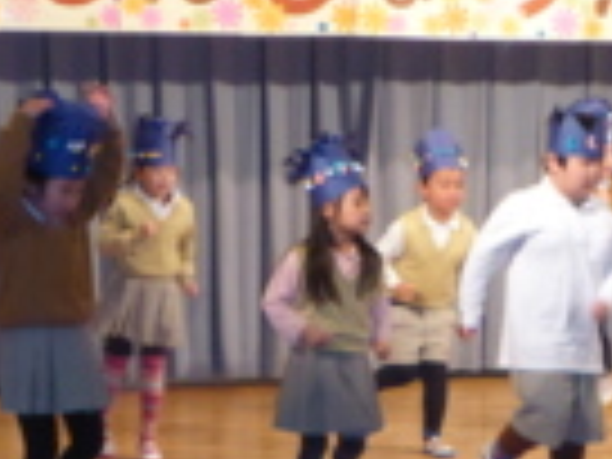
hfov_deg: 17.1
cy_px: 324
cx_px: 572
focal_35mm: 113
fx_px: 1998
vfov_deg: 13.1
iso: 800
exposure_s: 1/60
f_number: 4.3
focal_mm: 7.8
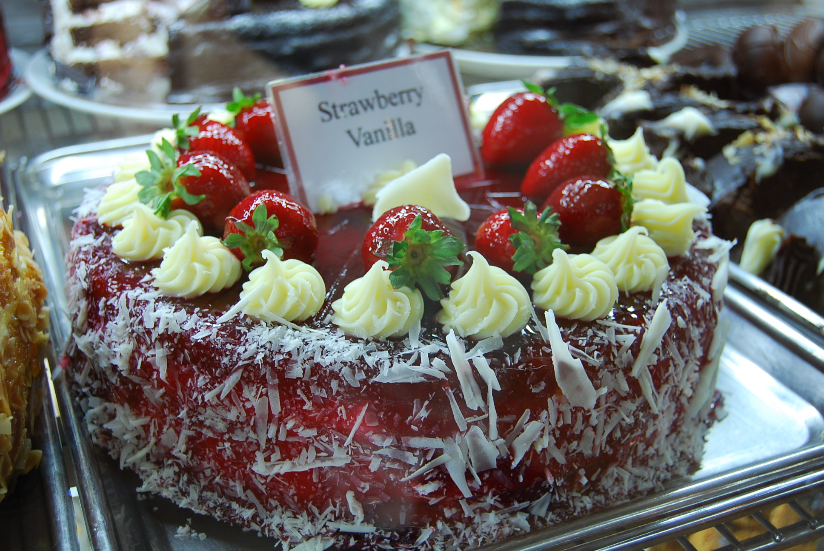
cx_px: 412
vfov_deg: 29.0
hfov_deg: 42.3
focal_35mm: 46
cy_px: 276
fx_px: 1066
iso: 360
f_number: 4.5
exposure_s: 1/30
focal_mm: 31
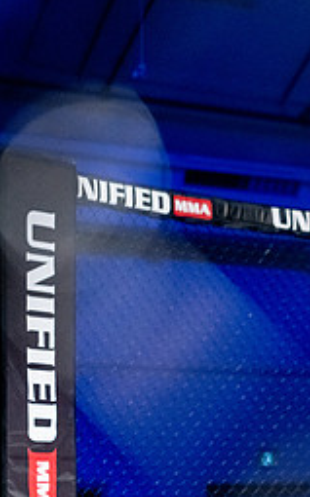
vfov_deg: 17.9
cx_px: 501
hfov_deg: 10.8
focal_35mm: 116
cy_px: 375
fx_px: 1571
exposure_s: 1/1250
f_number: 2
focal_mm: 50
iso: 3200
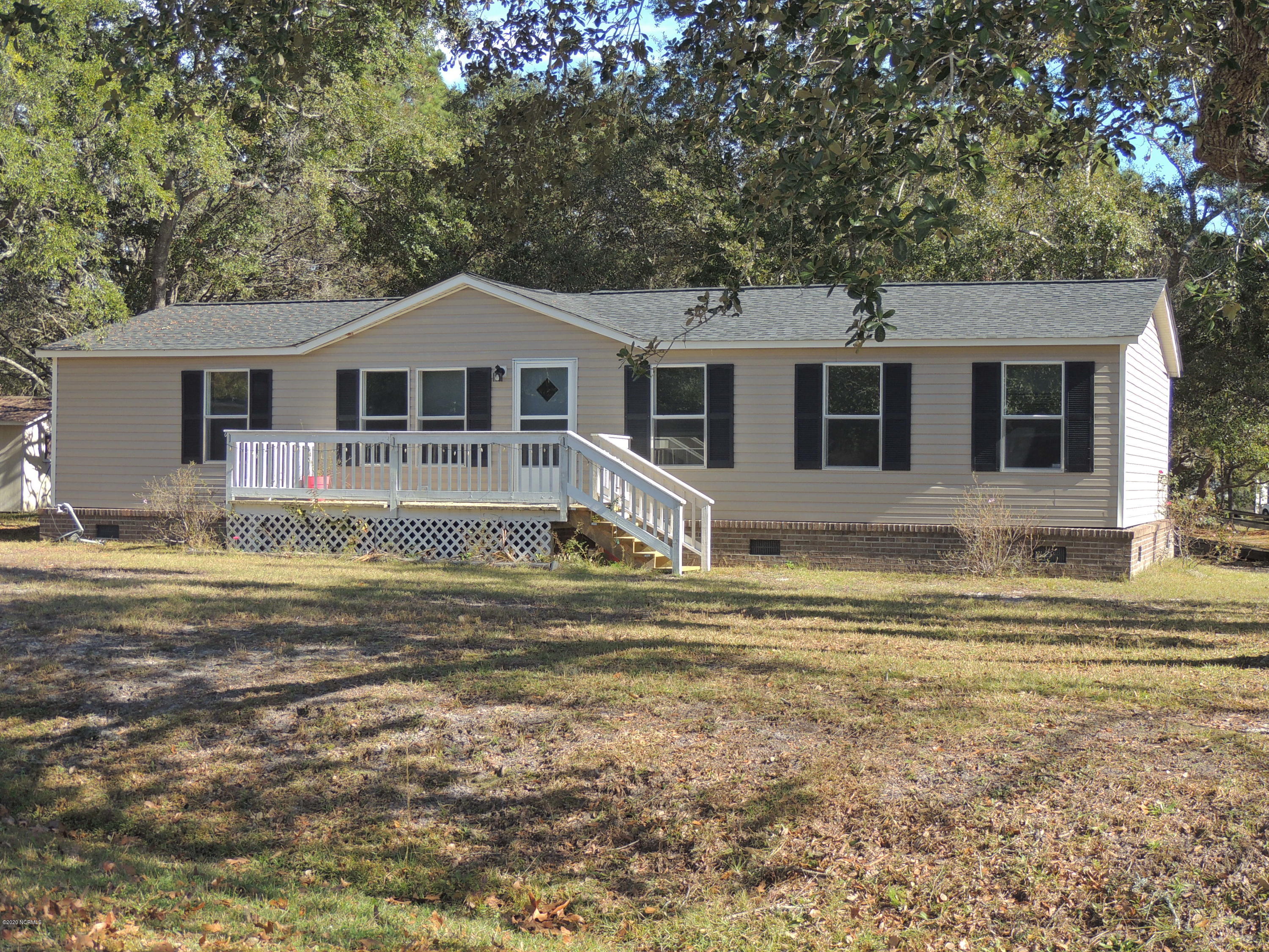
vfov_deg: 29.1
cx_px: 634
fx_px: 1833
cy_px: 476
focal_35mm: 50
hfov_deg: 38.2
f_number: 3.6
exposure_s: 1/400
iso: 100
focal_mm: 8.9
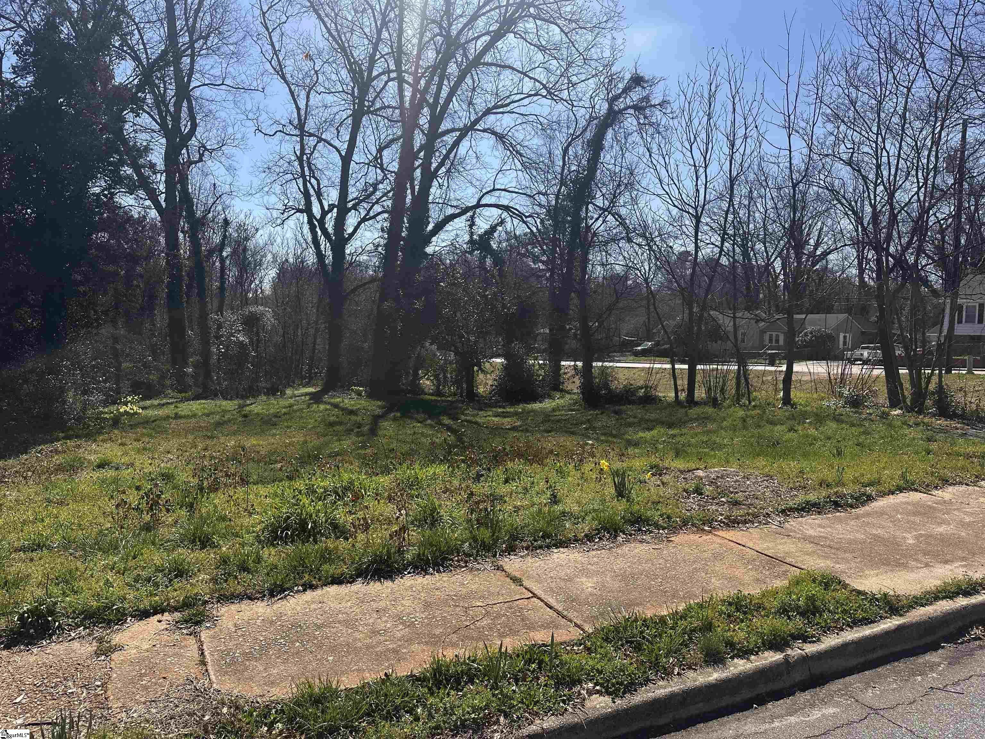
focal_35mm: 24
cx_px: 492
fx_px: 683
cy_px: 370
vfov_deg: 56.8
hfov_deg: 71.6
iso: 80
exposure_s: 1/5263
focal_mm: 6.86
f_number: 1.78
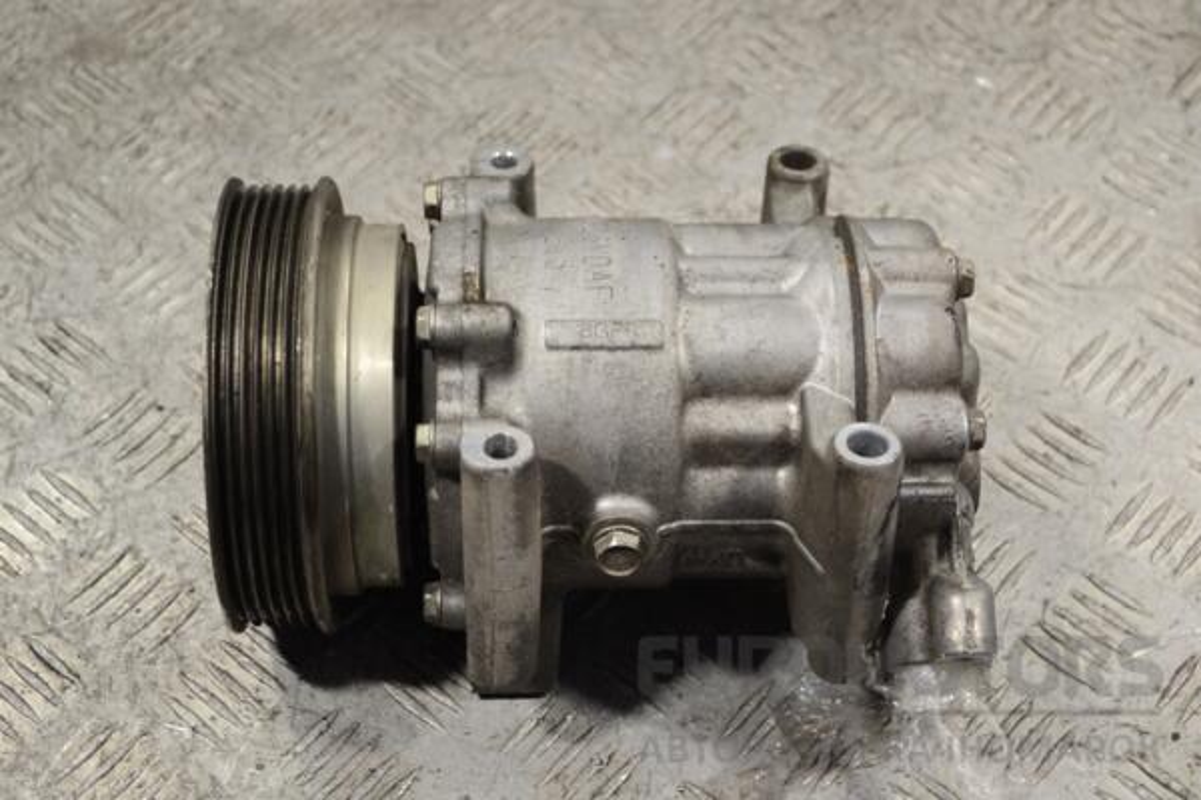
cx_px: 600
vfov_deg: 20.6
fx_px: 2202
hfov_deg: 30.5
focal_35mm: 66
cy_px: 400
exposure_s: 1/30
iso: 180
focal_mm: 44
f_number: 5.3
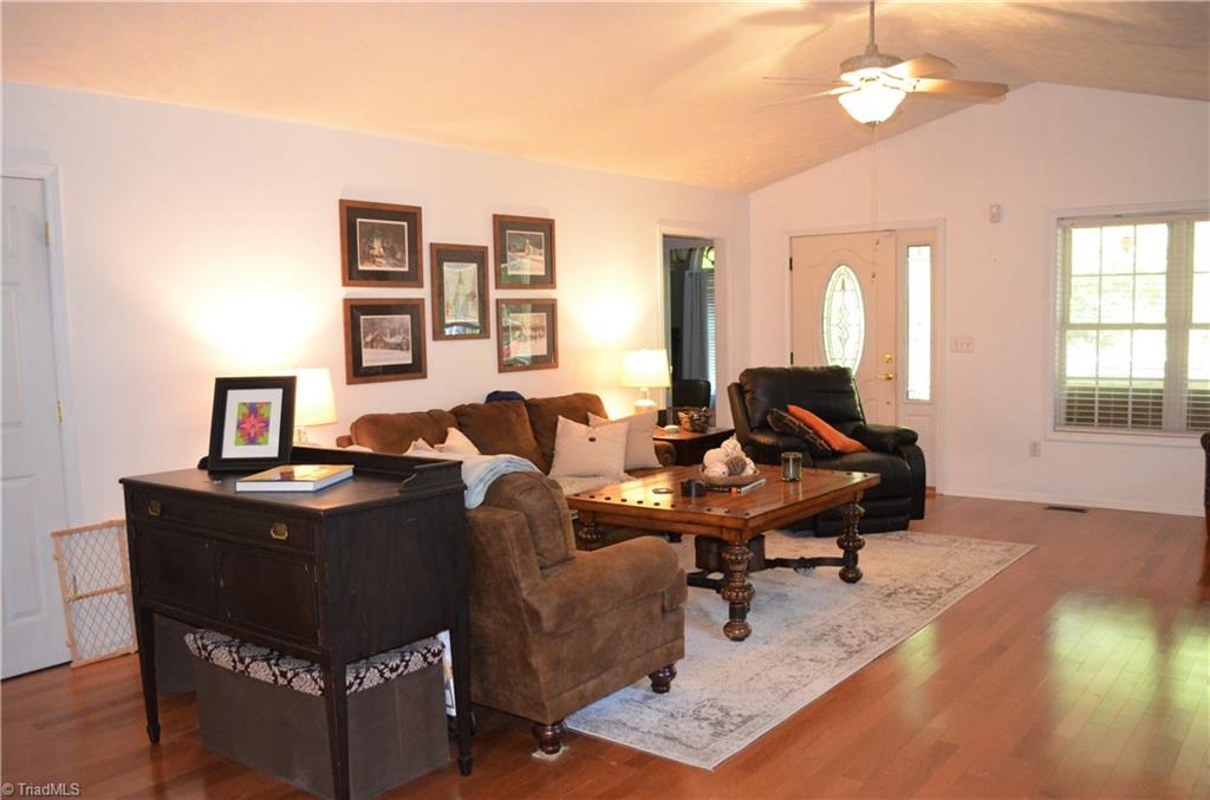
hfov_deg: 67.5
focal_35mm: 27
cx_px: 605
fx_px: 905
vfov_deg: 47.7
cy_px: 400
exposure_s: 1/60
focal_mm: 18
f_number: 3.5
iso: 2800
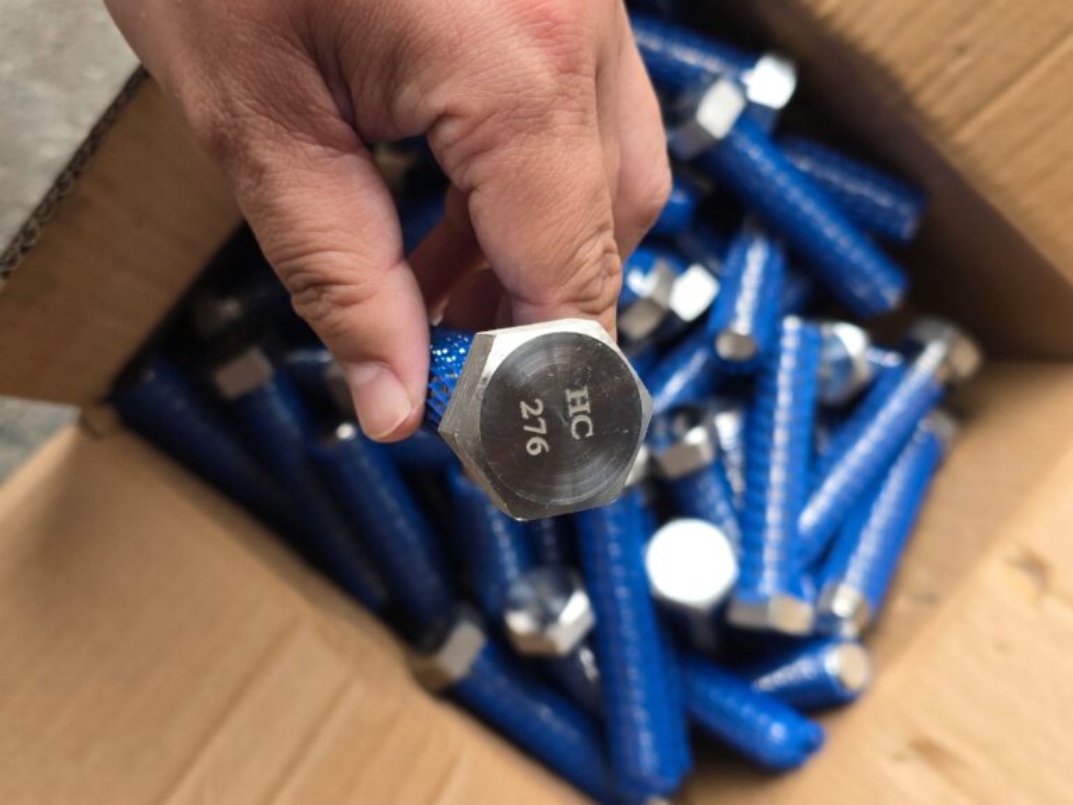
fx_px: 713
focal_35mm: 23
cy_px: 402
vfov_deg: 58.9
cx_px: 536
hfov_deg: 73.9
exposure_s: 1/180
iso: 64
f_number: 1.7
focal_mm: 6.3
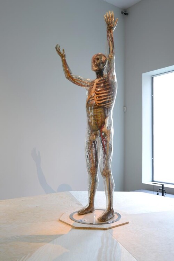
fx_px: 254
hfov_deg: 37.9
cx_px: 87
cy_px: 130
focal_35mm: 35
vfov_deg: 54.4
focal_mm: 35
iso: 320
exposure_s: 1/3
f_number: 9
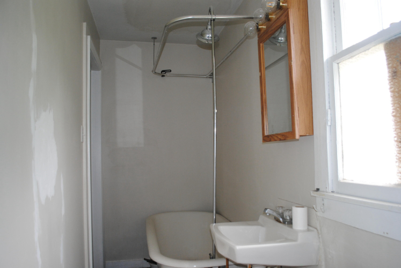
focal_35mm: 27
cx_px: 200
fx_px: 301
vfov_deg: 48.0
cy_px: 134
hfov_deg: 67.3
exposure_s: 1/125
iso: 400
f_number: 4
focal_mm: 18
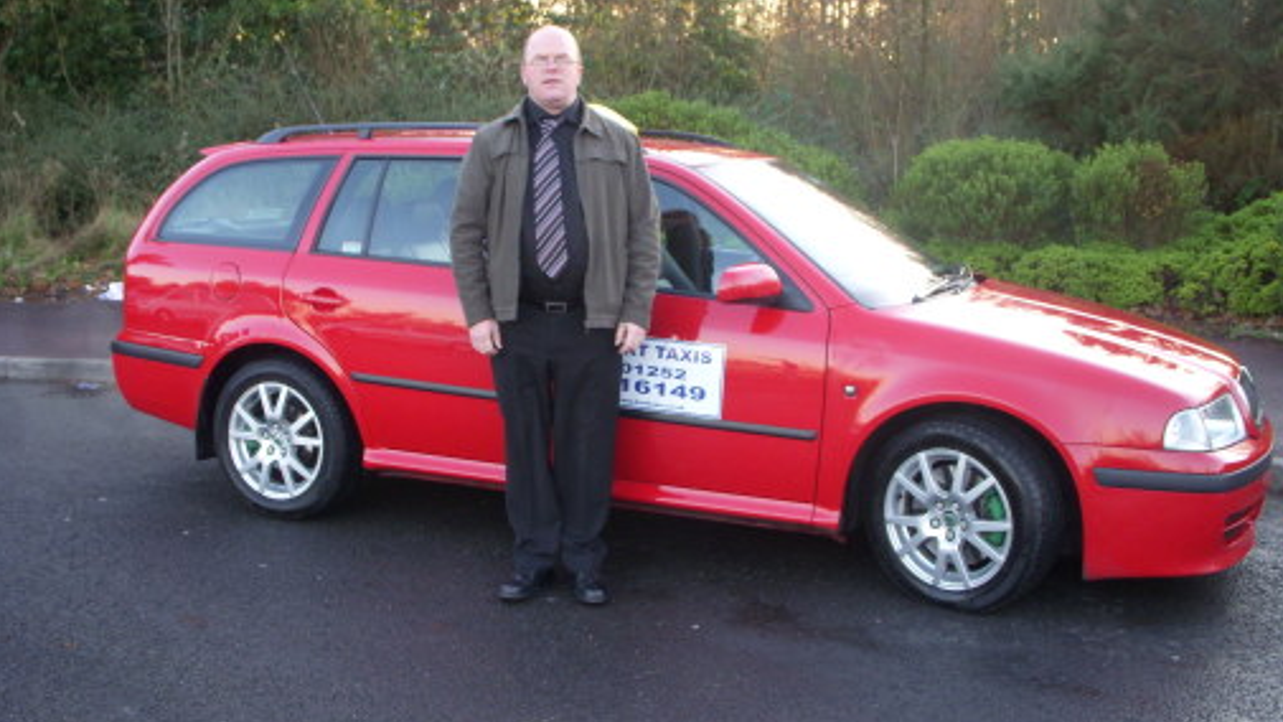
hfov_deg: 48.4
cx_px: 635
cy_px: 358
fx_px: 1429
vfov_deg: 28.3
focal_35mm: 42
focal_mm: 6.3
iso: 100
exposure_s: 1/30
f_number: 3.3
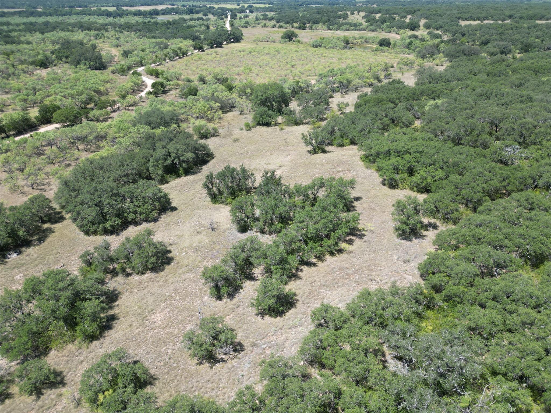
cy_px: 206
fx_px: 382
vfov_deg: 56.8
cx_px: 276
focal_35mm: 24
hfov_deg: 71.6
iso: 100
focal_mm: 6.72
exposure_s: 1/1250
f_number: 1.7
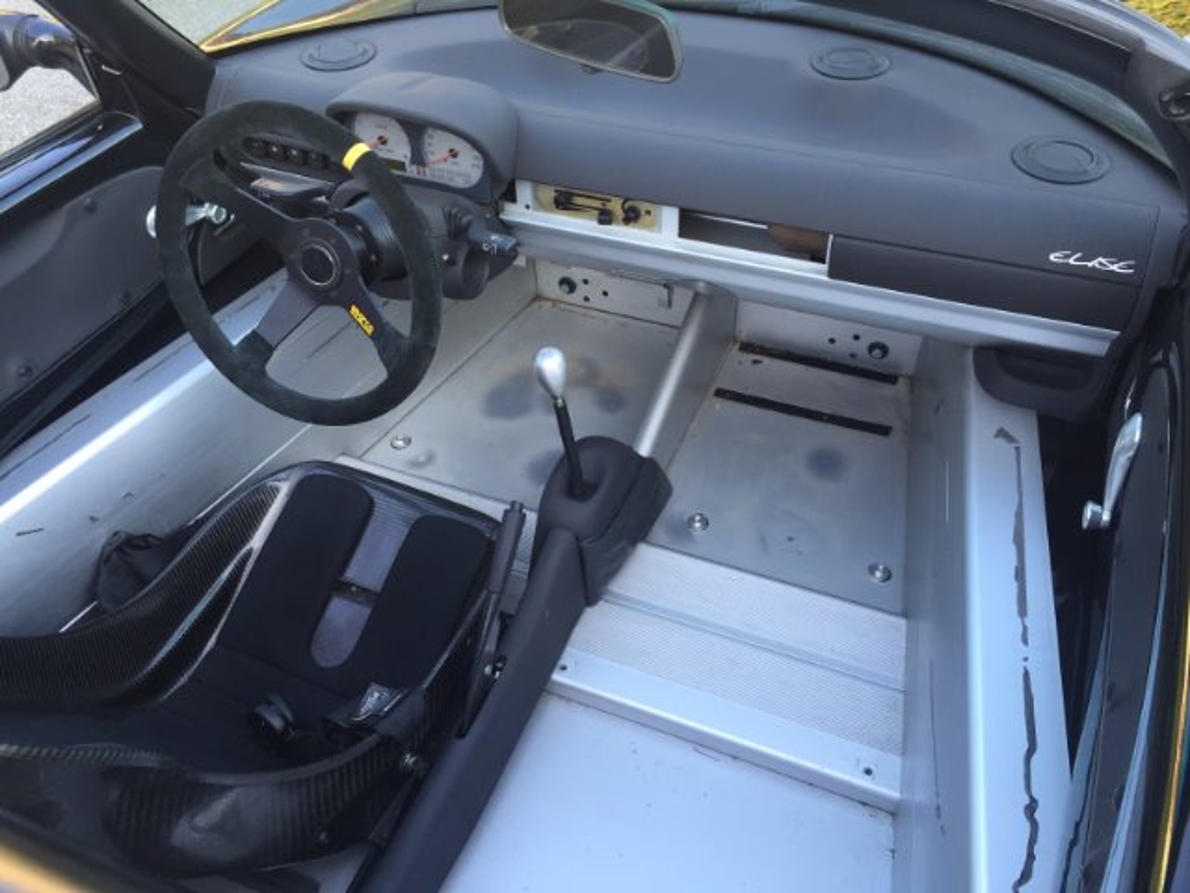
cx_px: 595
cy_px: 446
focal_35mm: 29
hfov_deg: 61.7
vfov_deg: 48.2
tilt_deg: -39.8
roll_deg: +5.4
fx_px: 997
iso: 40
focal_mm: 4.15
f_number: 2.2
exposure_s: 1/100
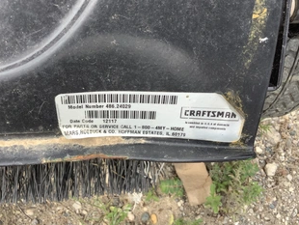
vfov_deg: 36.0
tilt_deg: -70.5
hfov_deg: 46.6
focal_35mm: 40
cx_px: 127
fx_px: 346
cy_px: 98
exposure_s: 1/276
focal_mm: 3.3
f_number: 2.4
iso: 25
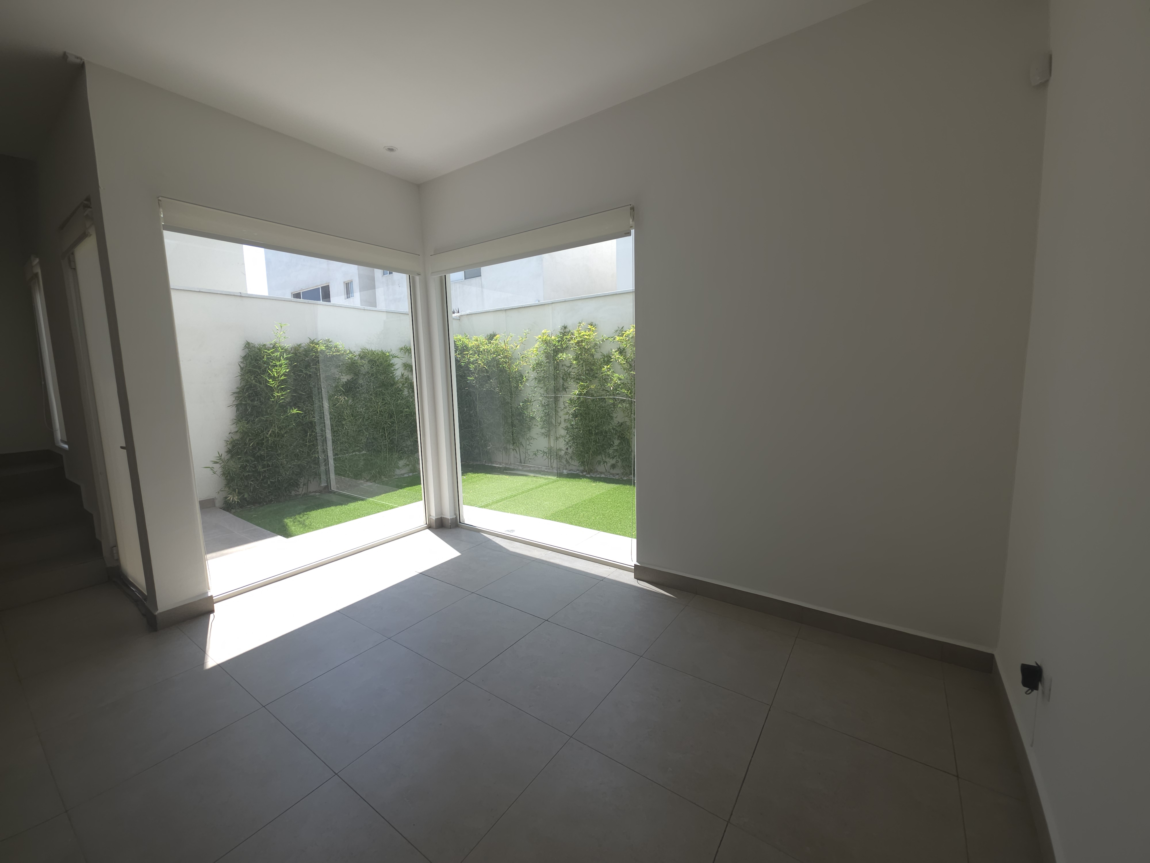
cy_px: 432
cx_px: 575
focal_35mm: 13
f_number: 1.9
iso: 20
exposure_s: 1/186
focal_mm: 2.2
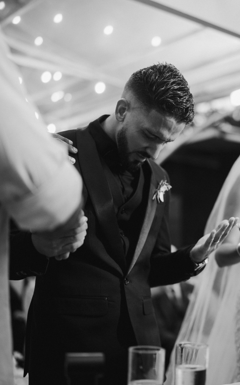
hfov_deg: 23.0
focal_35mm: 55
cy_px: 193
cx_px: 214
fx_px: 576
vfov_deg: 36.9
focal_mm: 35
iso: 320
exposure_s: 1/250
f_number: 1.3
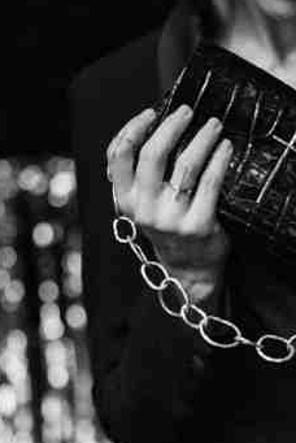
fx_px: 1305
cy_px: 365
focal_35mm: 106
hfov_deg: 12.9
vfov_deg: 19.0
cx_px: 247
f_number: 1.4
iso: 500
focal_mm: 35
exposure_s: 1/4000
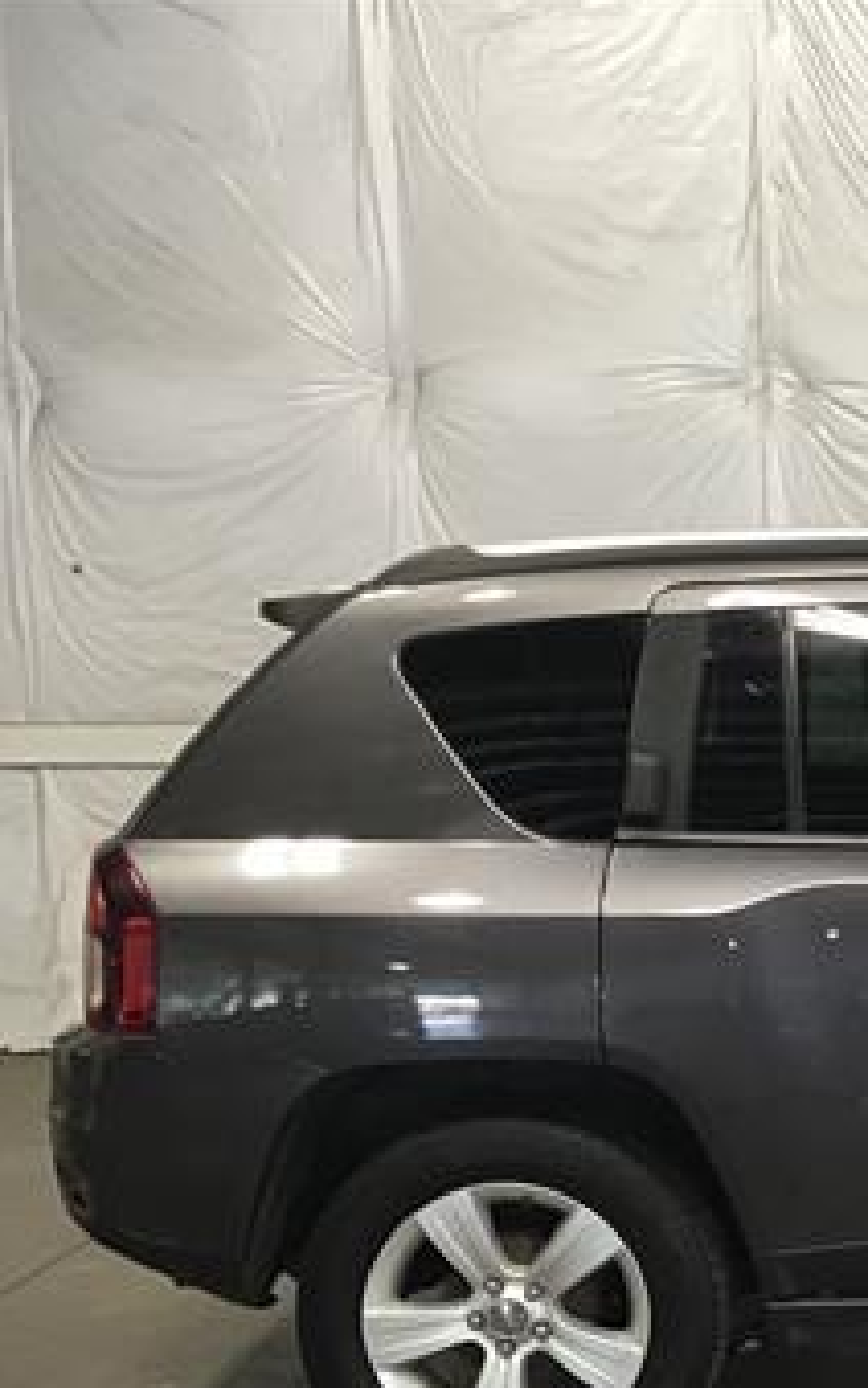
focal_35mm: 62
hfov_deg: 19.0
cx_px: 1204
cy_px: 966
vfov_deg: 32.6
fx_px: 2346
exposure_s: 1/30
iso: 50
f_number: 2.4
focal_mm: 3.3
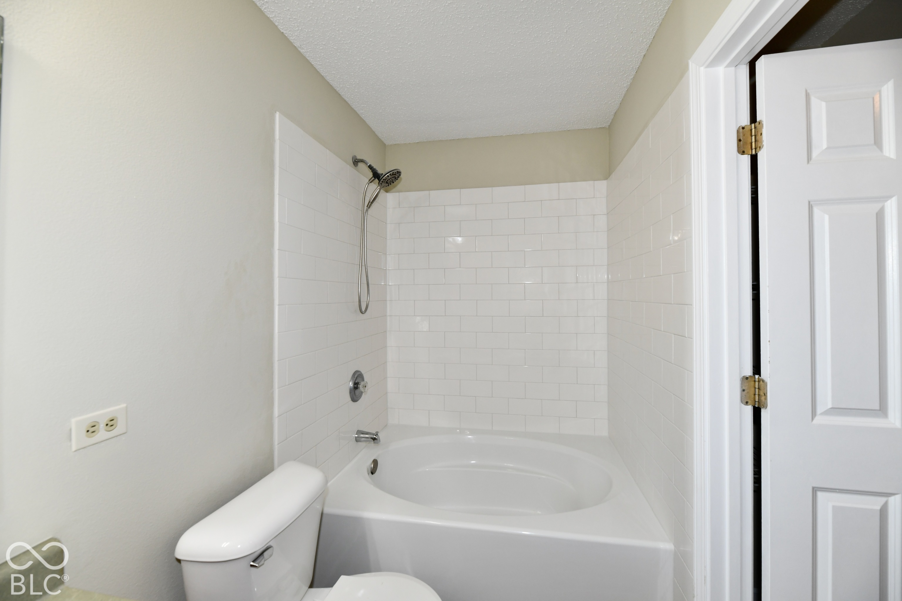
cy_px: 300
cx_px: 451
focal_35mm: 14
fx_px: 351
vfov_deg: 81.2
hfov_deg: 104.3
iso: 640
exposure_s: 1/60
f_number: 6.3
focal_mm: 14
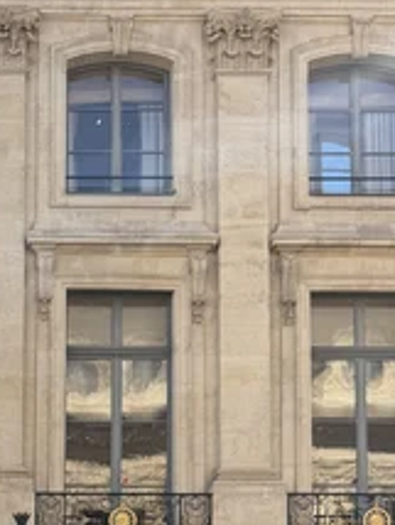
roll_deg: -1.0
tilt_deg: +4.4
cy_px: 810
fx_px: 1306
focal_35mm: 86
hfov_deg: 16.0
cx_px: -172
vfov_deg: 19.5
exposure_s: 1/2053
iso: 80
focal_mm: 6.76
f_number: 1.78
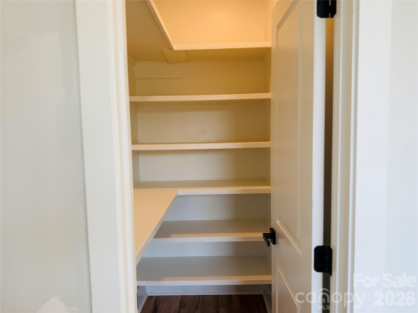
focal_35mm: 24
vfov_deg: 56.8
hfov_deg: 71.6
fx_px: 290
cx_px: 209
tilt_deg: -4.6
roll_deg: +1.0
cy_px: 156
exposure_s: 1/120
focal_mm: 6.76
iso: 64
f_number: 1.78
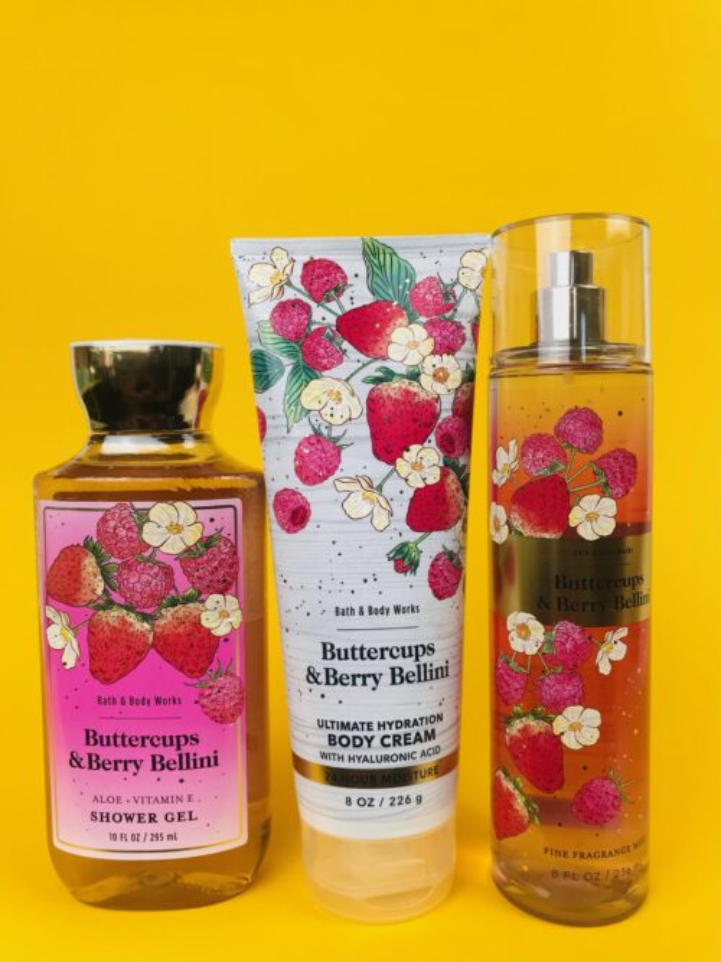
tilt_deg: -9.0
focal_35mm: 28
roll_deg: -0.5
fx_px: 778
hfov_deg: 49.7
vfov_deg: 63.5
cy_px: 481
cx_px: 360
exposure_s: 1/102
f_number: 1.8
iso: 20
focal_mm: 3.99
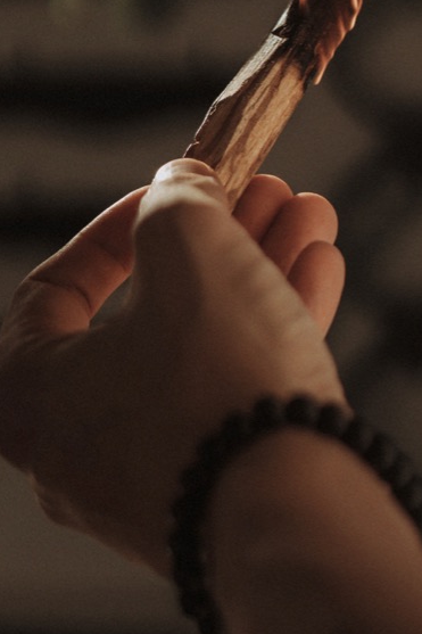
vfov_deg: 22.2
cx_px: 326
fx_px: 1548
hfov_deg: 15.4
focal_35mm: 88
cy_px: -16
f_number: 2.2
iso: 500
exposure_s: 1/5000
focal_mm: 35
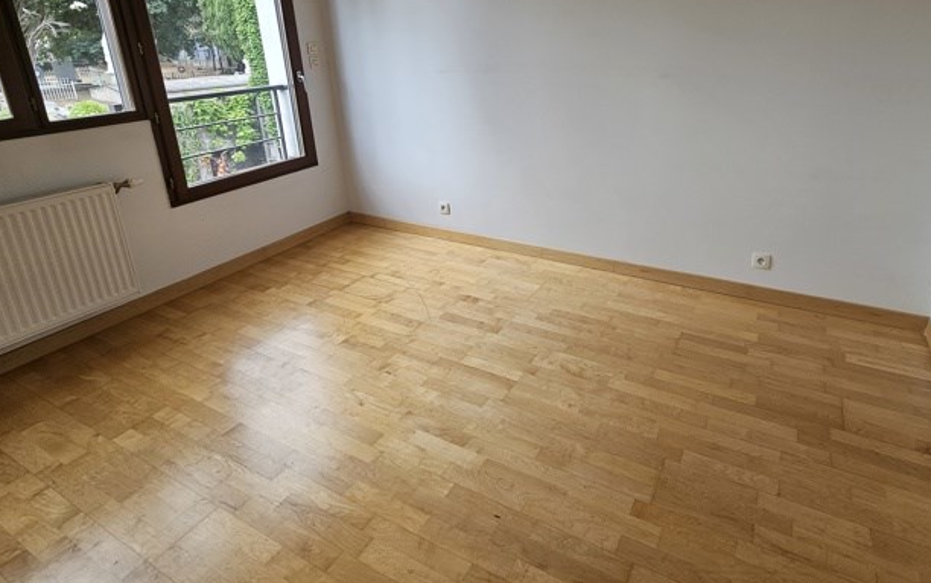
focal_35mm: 18
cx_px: 561
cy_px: 167
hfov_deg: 89.8
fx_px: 457
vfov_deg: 62.4
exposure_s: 1/100
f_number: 2.2
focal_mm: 2.2
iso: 64
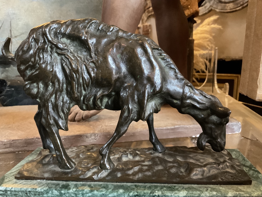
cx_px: 131
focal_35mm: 29
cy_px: 98
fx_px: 219
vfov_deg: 48.2
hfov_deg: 61.7
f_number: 1.8
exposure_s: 1/25
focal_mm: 3
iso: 500
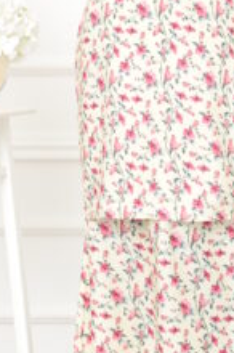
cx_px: 167
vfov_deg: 10.8
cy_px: 88
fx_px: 1868
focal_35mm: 191
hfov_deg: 7.2
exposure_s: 1/250
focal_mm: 65
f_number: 7.1
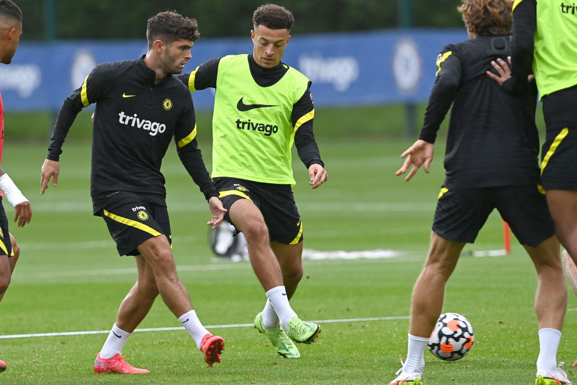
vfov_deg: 3.2
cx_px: 305
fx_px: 6910
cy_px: 188
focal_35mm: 431
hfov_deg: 4.8
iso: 1250
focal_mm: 400
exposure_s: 1/1250
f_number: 4.5
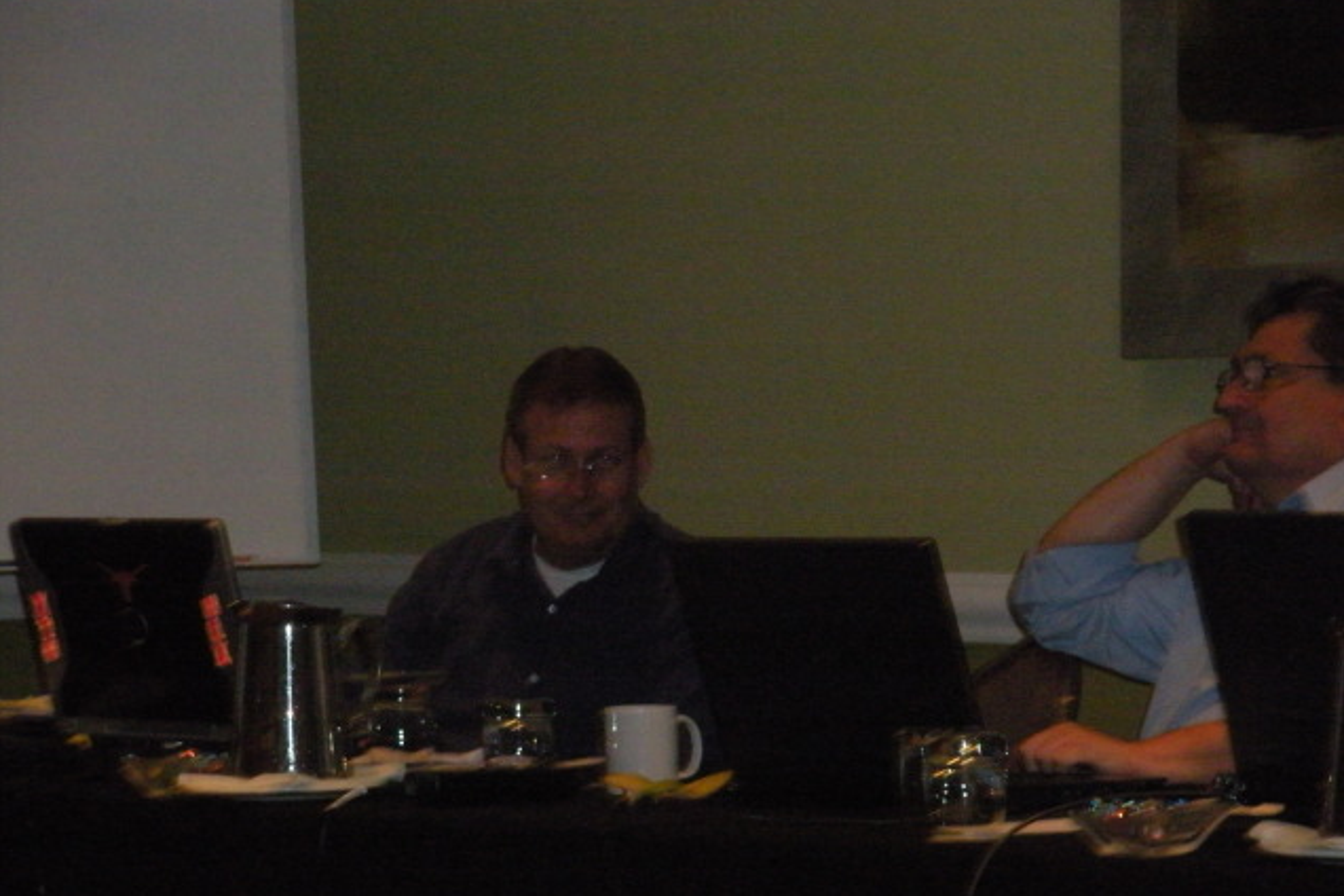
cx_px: 672
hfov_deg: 13.2
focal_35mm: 156
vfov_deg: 8.8
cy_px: 463
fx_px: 5824
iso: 800
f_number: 5.4
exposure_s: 1/125
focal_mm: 26
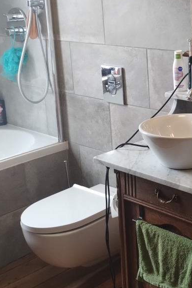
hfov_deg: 21.7
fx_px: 488
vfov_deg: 32.7
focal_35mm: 61
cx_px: 176
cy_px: 102
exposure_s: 1/33
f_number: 1.8
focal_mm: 4.27
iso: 588
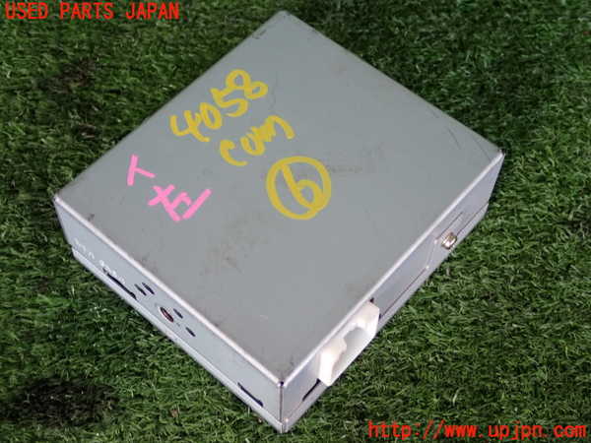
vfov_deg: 27.0
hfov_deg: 35.5
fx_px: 922
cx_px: 296
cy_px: 222
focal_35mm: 54
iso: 250
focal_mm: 9.65
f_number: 3.3
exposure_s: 1/50
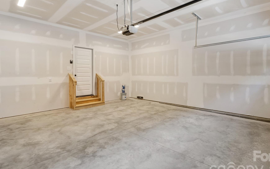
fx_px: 132
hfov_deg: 91.0
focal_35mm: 18
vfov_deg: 64.8
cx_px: 144
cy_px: 75
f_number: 11
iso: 100
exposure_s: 3.2
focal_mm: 15
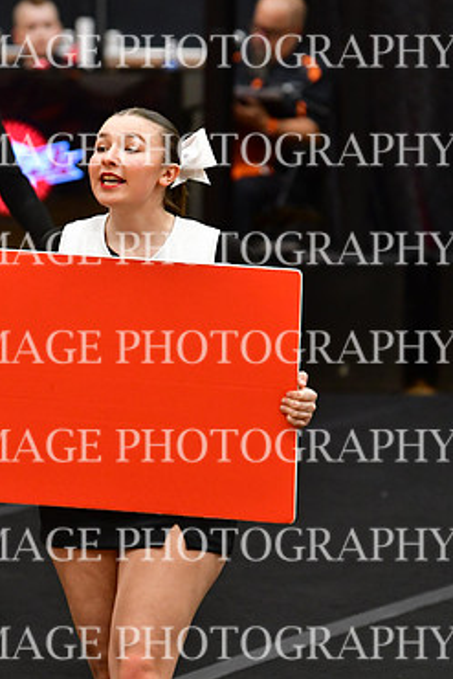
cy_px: 396
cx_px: 104
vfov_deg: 5.3
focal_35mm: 387
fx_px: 7297
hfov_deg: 3.6
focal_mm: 165
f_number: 3.5
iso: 4000
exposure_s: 1/500
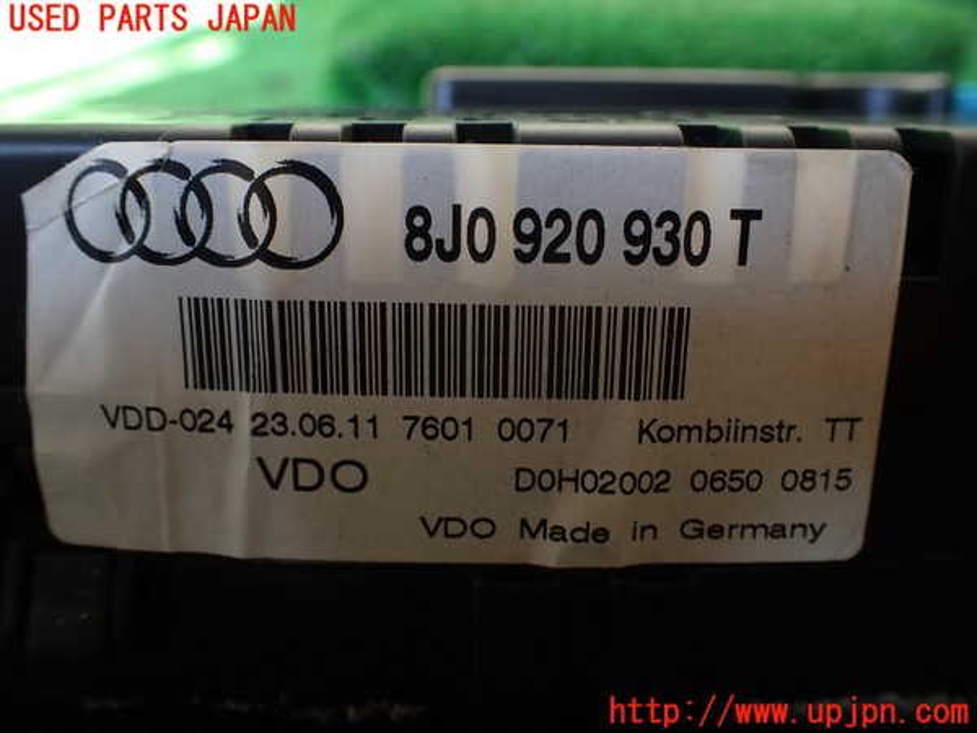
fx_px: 847
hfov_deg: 60.0
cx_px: 488
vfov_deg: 46.8
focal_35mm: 30
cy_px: 366
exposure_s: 1/125
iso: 100
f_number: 2.3
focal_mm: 5.4
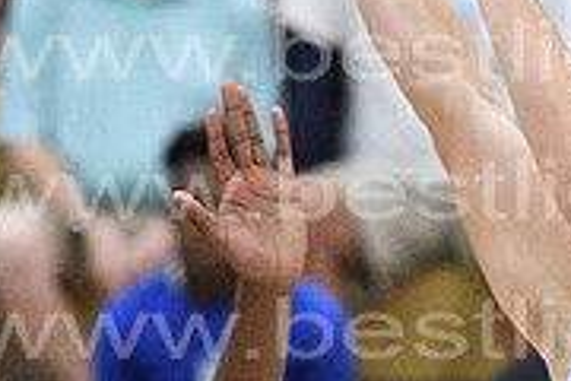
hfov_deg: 2.4
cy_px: 545
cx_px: 701
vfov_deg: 1.6
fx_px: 13814
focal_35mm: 871
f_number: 4
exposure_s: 1/800
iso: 12800
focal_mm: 180
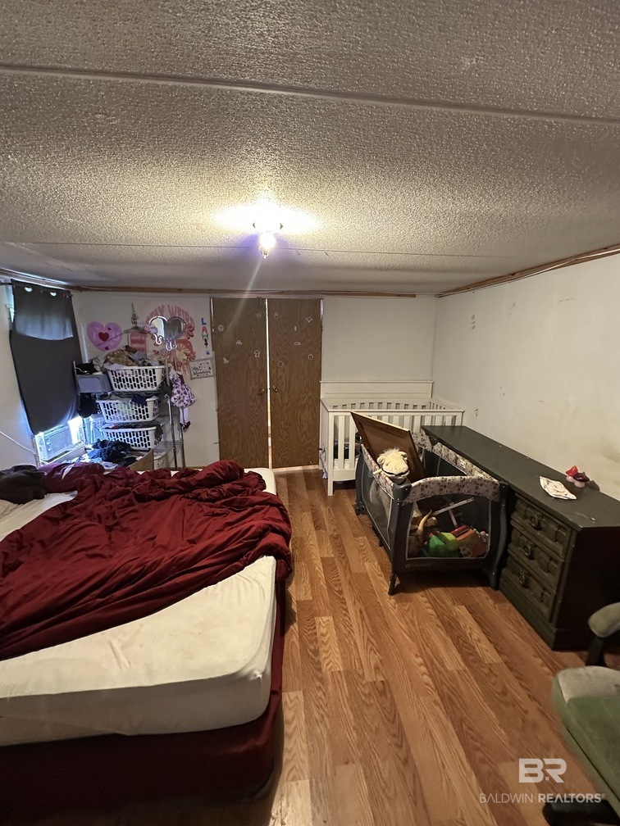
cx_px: 310
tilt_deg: -12.5
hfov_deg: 85.7
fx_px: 334
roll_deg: -0.5
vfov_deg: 102.1
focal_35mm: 14
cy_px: 413
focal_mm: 2.22
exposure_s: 1/60
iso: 640
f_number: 2.2
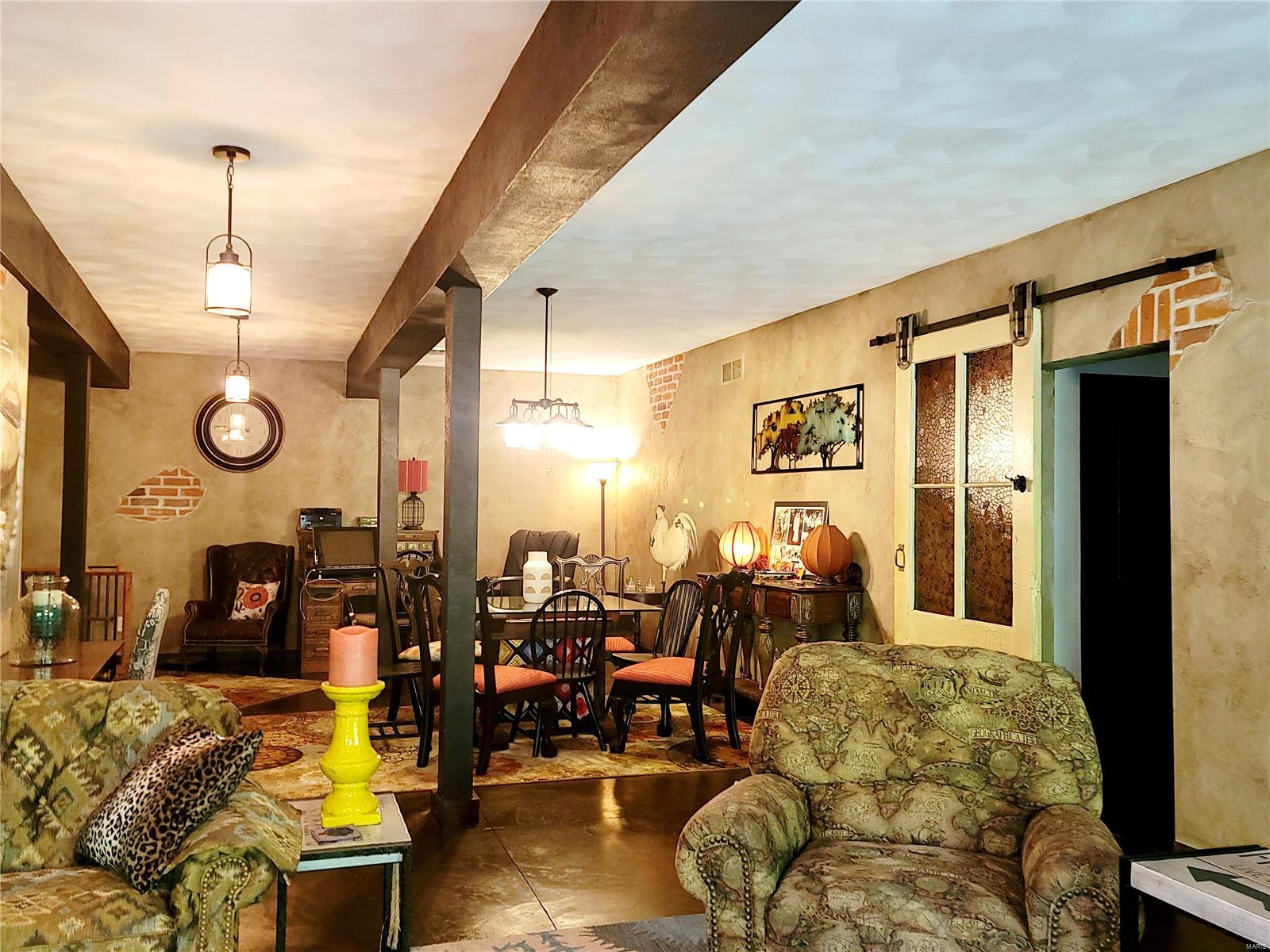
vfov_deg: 54.9
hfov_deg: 69.4
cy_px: 476
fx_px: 917
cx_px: 635
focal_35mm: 25
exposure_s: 1/10
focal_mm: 7
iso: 125
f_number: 1.8
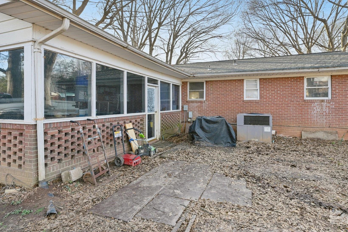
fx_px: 193
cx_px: 180
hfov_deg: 83.9
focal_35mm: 20
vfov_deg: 61.8
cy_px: 107
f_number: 8
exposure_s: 1/125
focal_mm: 16
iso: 100
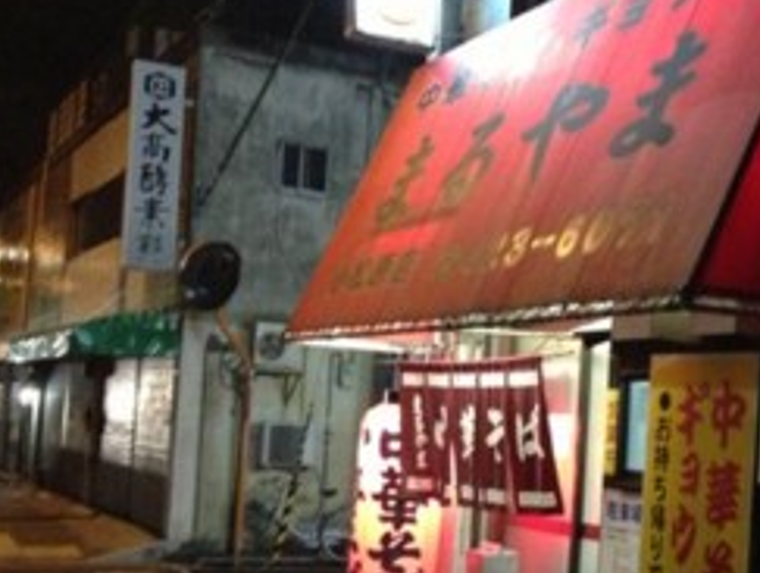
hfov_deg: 31.1
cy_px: 360
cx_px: 563
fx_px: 1341
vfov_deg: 24.0
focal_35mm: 61
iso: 800
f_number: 2.4
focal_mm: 4.13
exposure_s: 1/15
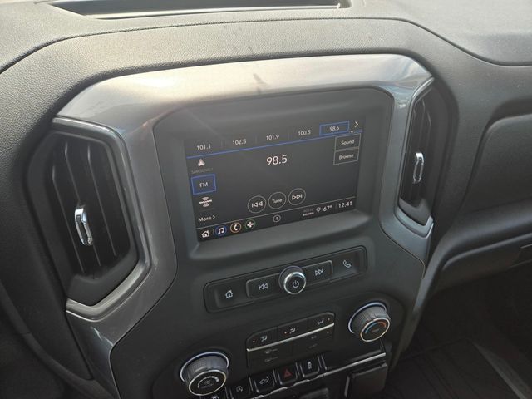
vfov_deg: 58.9
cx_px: 266
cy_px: 200
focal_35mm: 23
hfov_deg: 73.9
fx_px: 353
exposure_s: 1/268
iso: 25
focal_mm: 5.4
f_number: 1.8
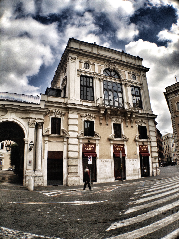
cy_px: 120
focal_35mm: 35
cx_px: 90
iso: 64
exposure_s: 1/2123
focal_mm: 4.28
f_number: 2.4
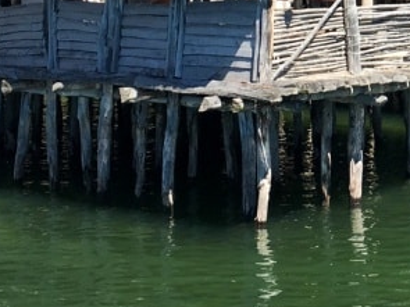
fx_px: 1243
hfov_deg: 17.9
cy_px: -50
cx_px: 482
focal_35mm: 105
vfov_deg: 13.7
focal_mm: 4.2
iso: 25
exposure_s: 1/800
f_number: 2.2
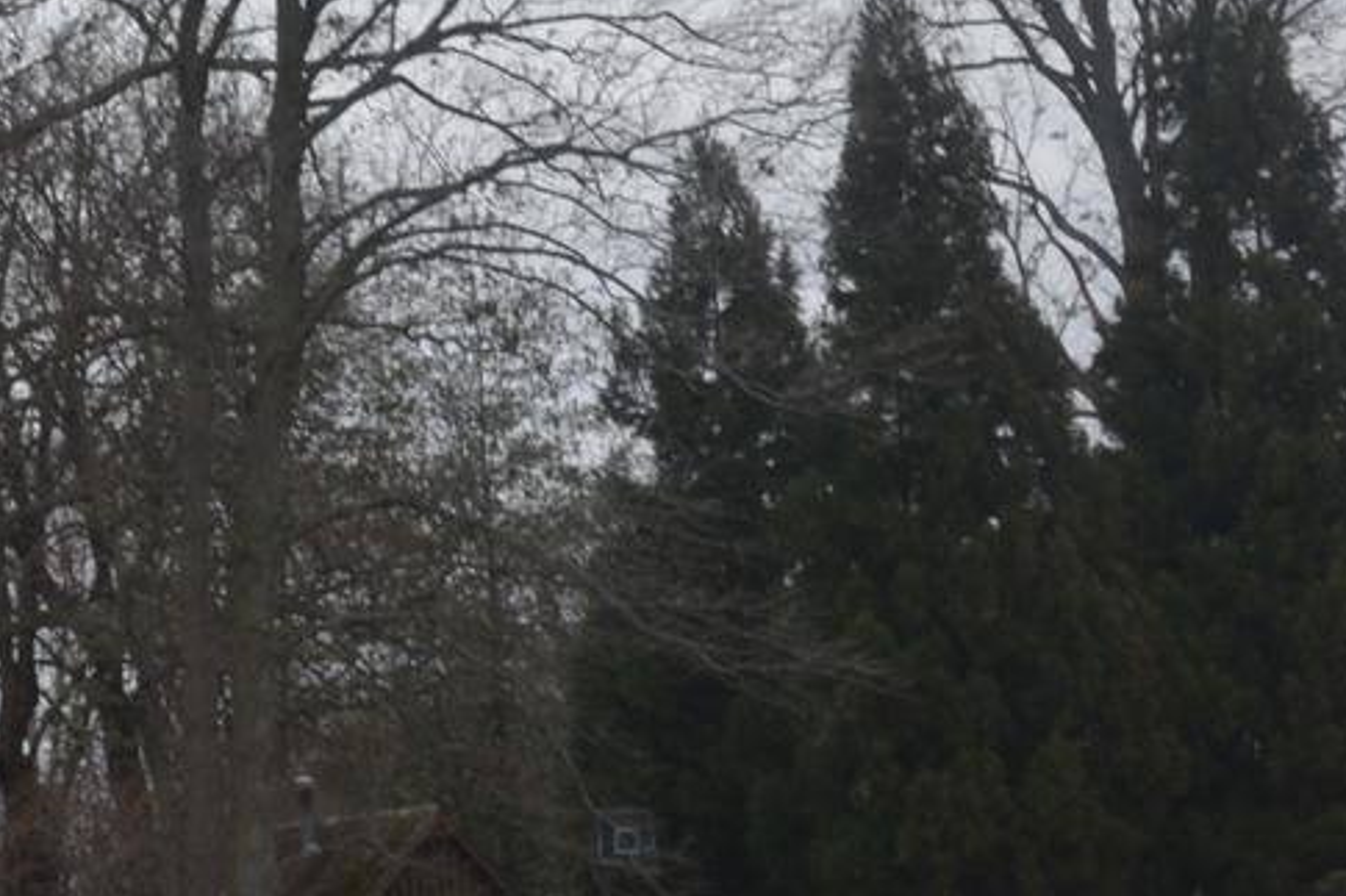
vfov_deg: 3.9
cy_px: 753
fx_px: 13010
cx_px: -11
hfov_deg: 5.9
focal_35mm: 348
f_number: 5.6
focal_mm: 55
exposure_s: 1/125
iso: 200
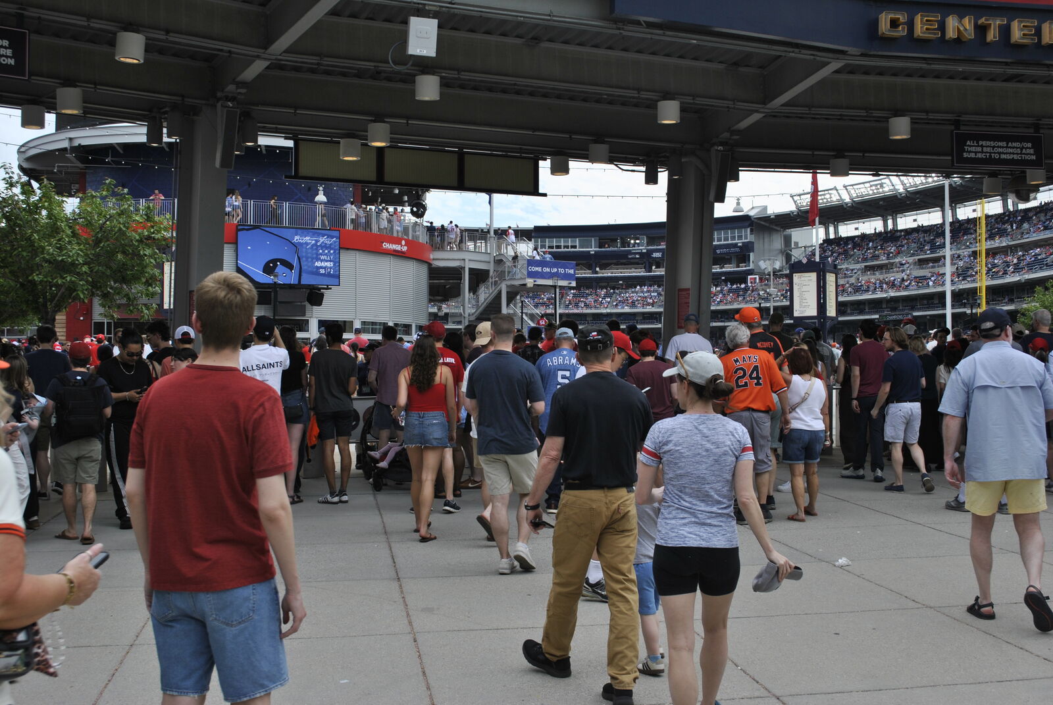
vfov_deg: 32.0
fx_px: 1230
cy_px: 352
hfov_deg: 46.3
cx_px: 526
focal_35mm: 42
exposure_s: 1/200
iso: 100
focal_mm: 28
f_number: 8
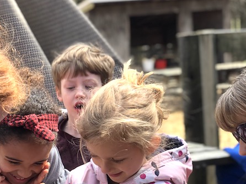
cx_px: 6
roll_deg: +6.3
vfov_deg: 13.9
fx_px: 746
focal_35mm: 105
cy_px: 167
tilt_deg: -11.6
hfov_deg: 18.3
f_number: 2.4
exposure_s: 1/284
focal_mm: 6
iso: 16
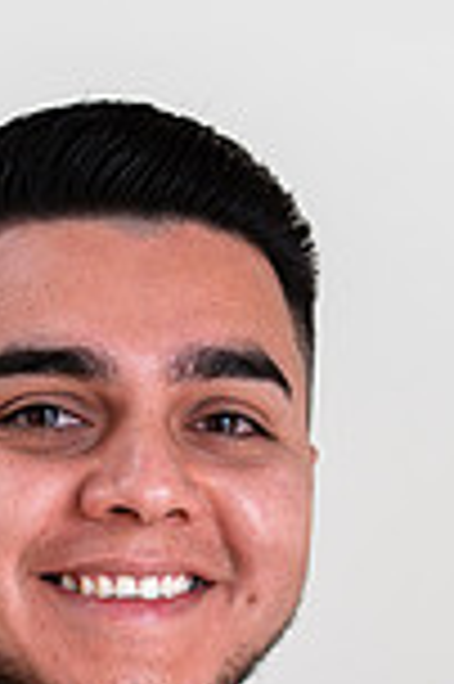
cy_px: 936
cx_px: 94
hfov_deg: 5.4
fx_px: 4778
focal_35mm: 252
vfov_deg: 8.1
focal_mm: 85
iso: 50
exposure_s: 1/160
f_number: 2.8
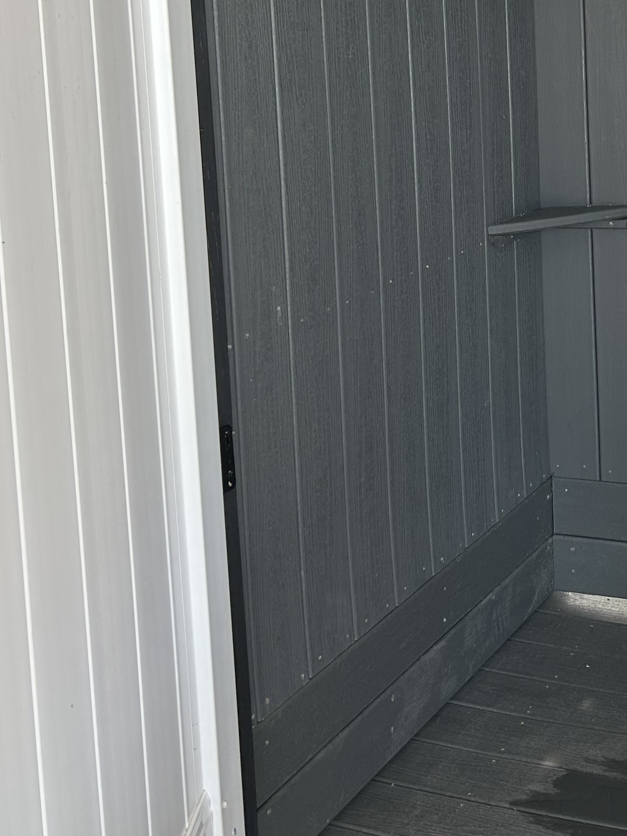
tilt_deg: -5.5
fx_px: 1328
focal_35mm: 55
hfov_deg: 25.6
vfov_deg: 33.4
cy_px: 114
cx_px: 585
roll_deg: +1.4
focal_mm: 5.7
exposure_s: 1/121
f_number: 1.5
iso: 40
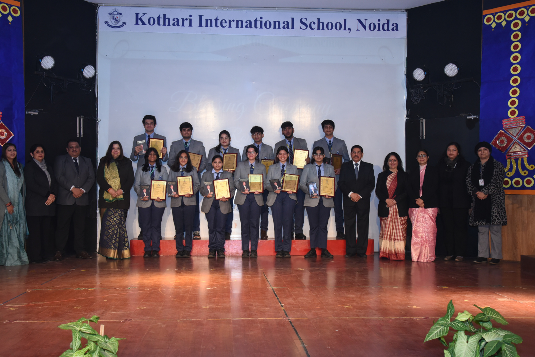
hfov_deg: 48.4
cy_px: 198
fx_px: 594
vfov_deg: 33.4
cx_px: 257
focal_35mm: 40
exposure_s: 1/160
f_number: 6.3
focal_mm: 35
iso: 2500
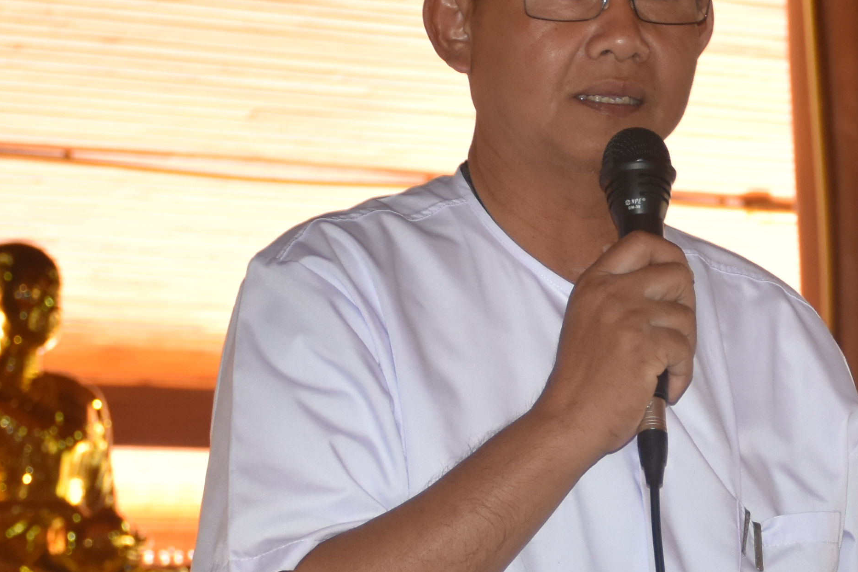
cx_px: 937
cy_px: 555
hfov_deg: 8.1
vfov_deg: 5.5
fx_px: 5981
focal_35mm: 251
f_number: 5.6
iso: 640
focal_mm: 52
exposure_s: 1/125
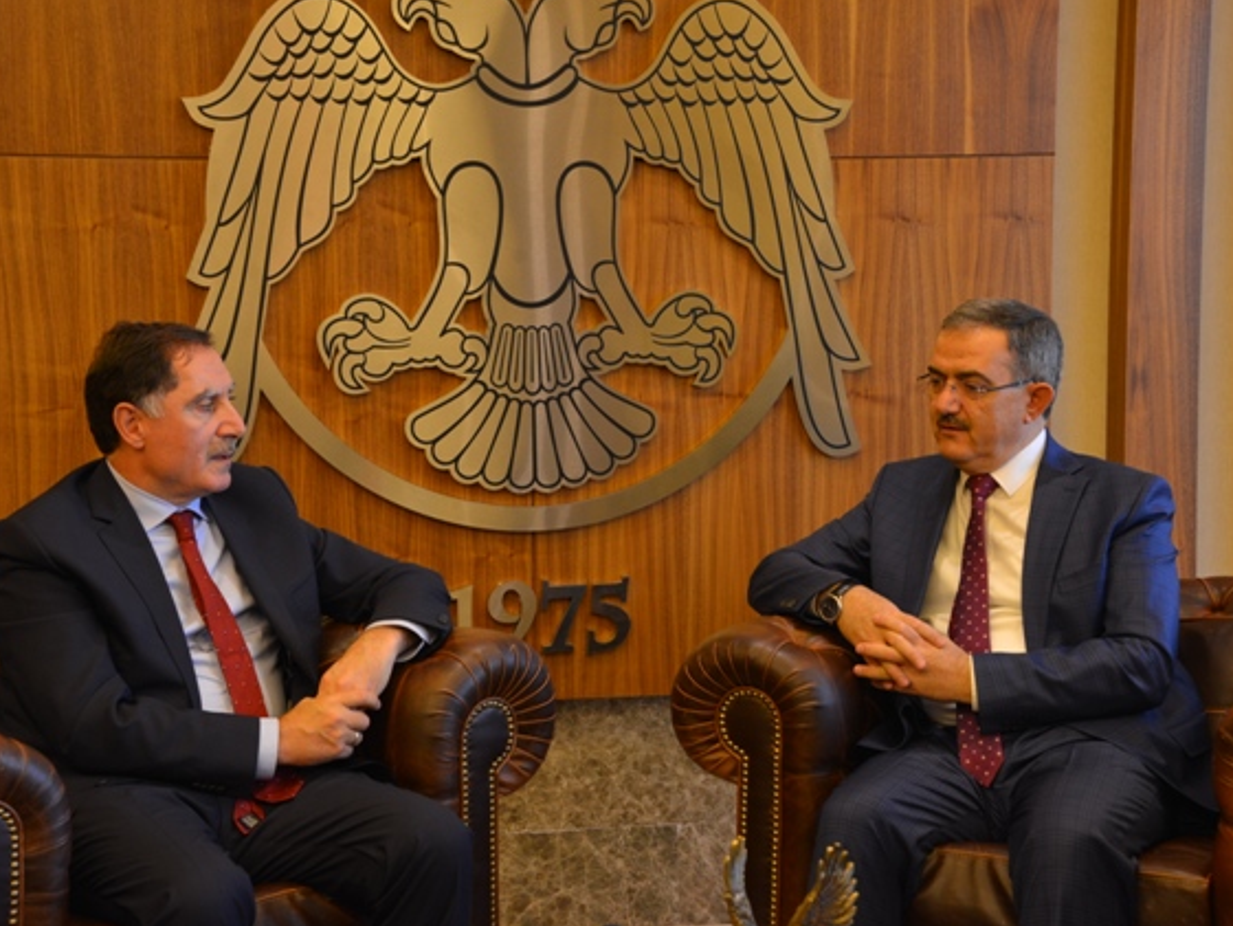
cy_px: 461
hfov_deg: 28.6
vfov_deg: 21.6
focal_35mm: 68
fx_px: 2423
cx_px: 622
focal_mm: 62
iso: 800
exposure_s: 1/60
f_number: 7.1
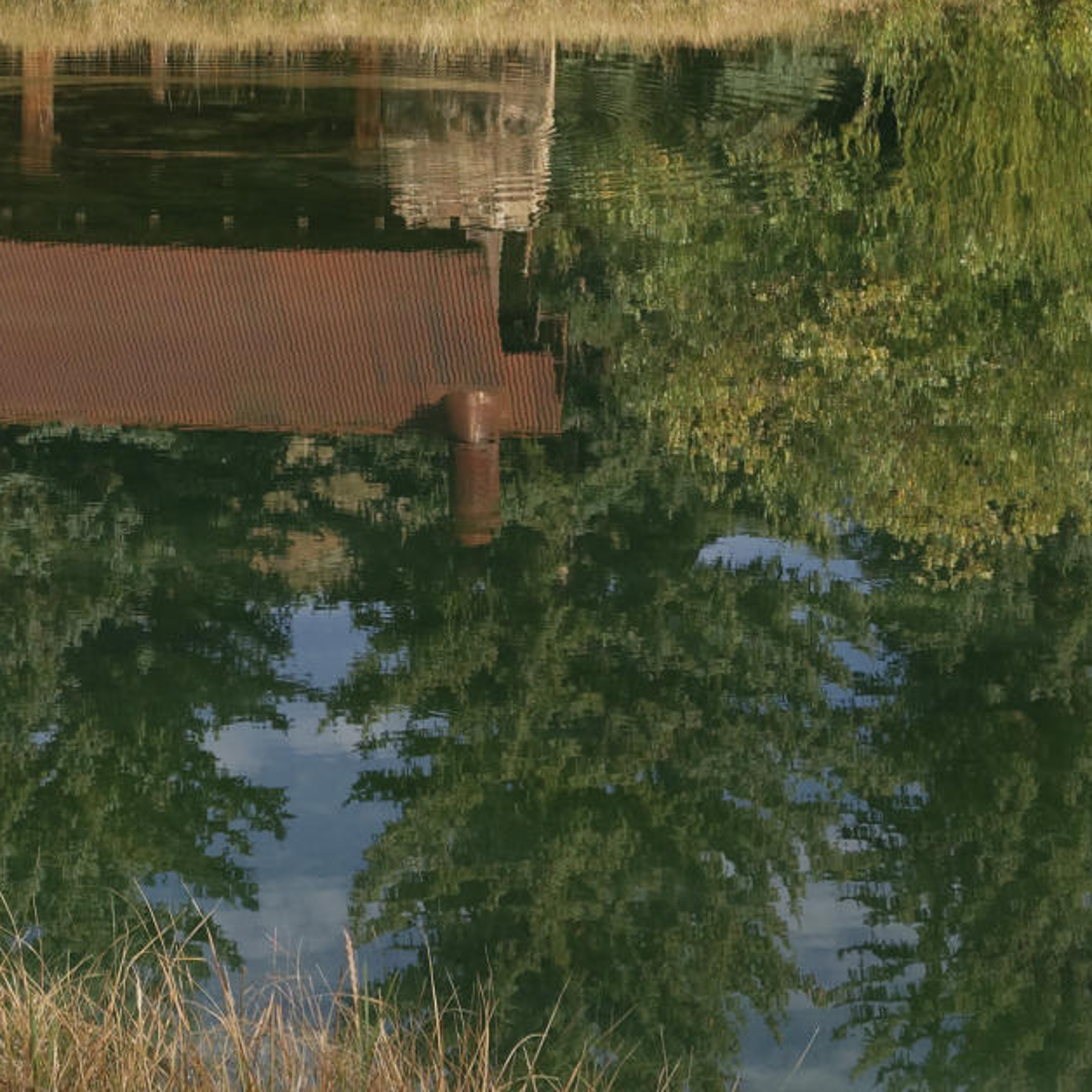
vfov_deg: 12.7
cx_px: -203
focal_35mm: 130
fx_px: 4640
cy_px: -589
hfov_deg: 13.1
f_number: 7.1
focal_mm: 32
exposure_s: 1/250
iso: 320
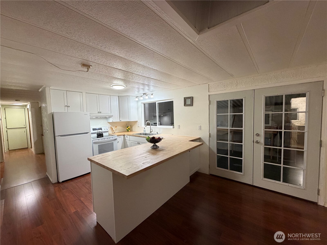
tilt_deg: -2.5
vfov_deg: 85.7
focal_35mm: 14
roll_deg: +2.0
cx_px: 164
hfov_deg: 102.1
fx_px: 132
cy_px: 122
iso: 320
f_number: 2.2
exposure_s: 1/60
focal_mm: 2.22
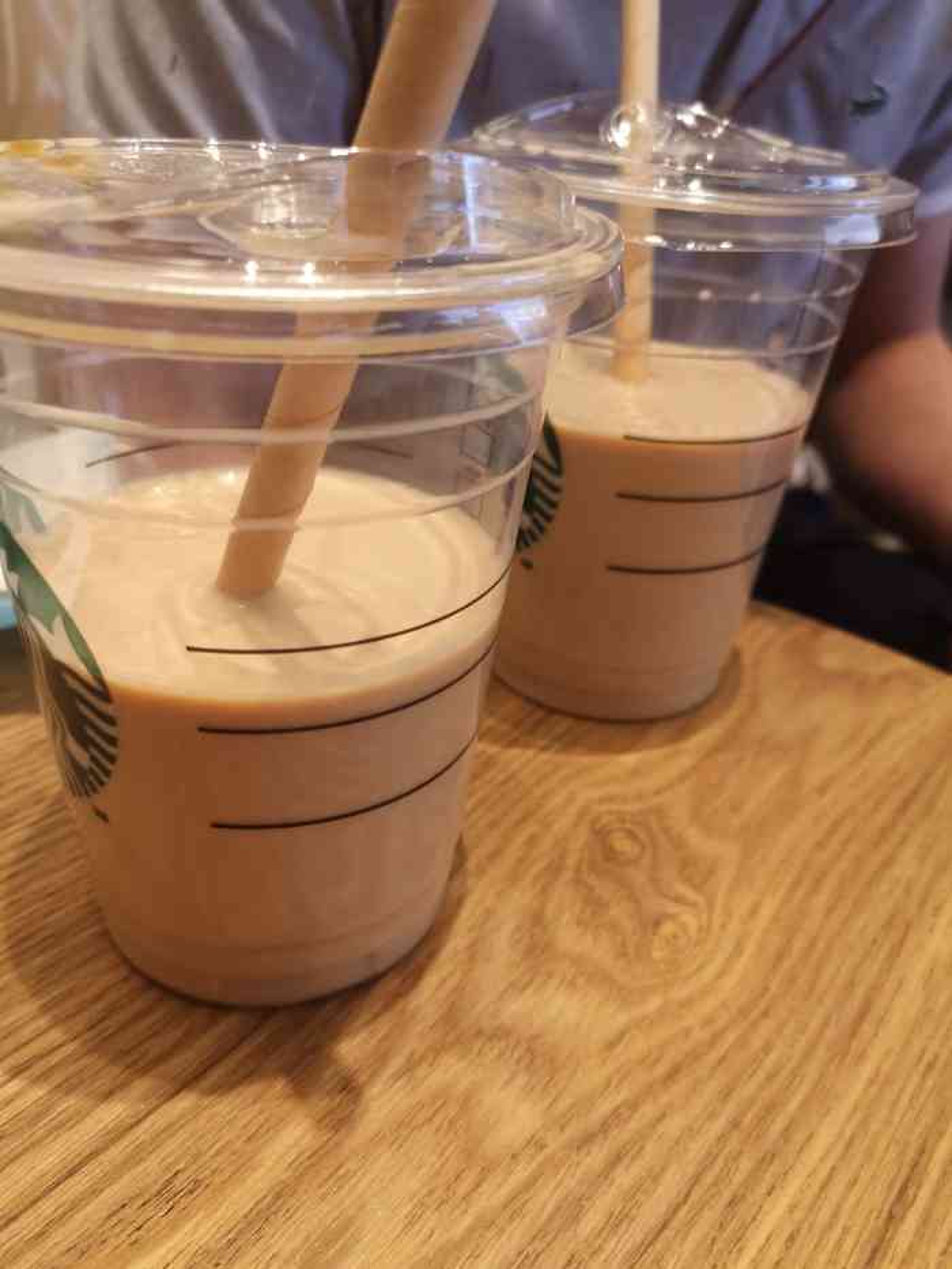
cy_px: 634
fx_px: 990
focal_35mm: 27
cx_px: 476
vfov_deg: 65.3
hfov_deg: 51.4
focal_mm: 3.95
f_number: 1.8
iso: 160
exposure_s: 1/50
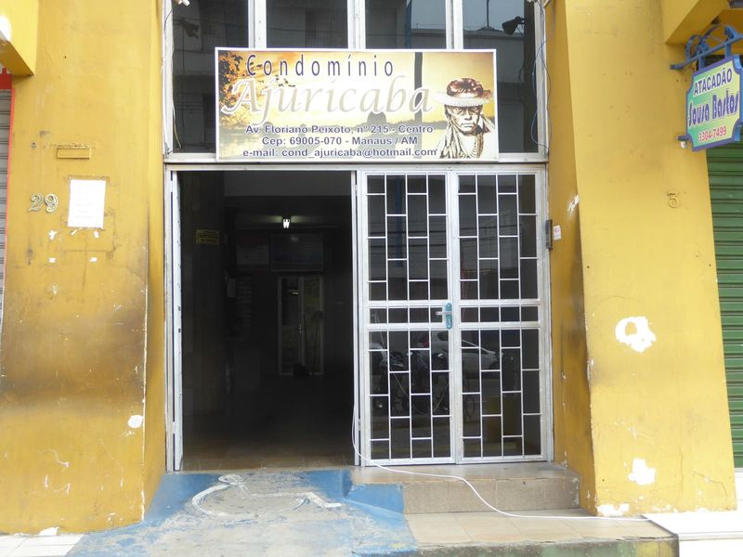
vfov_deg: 29.7
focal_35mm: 49
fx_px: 1052
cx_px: 372
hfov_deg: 38.9
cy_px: 278
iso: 80
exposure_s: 1/80
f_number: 4
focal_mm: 8.4
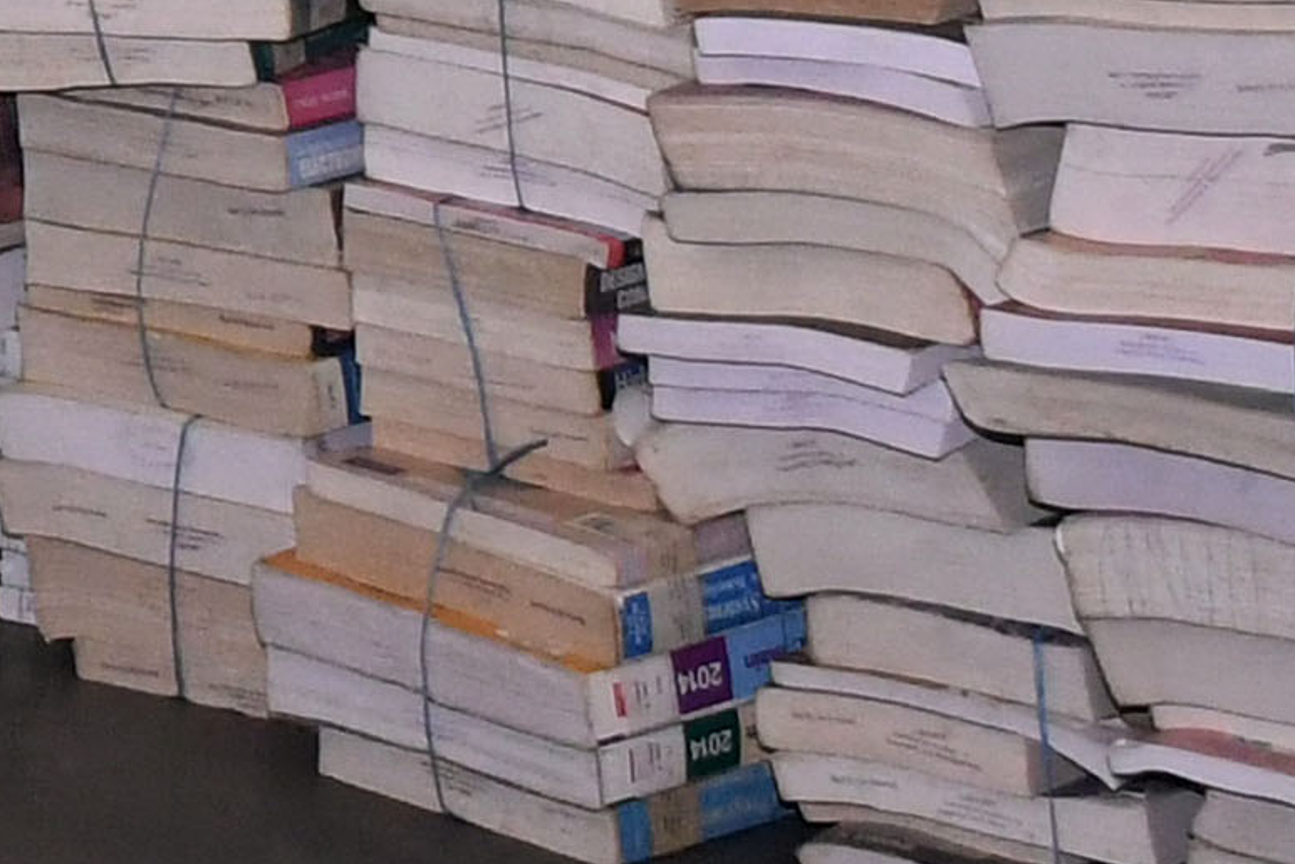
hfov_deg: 7.9
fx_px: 8562
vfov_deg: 5.5
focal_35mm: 238
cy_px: -1319
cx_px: -1949
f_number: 4.5
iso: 1250
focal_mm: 22
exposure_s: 1/80
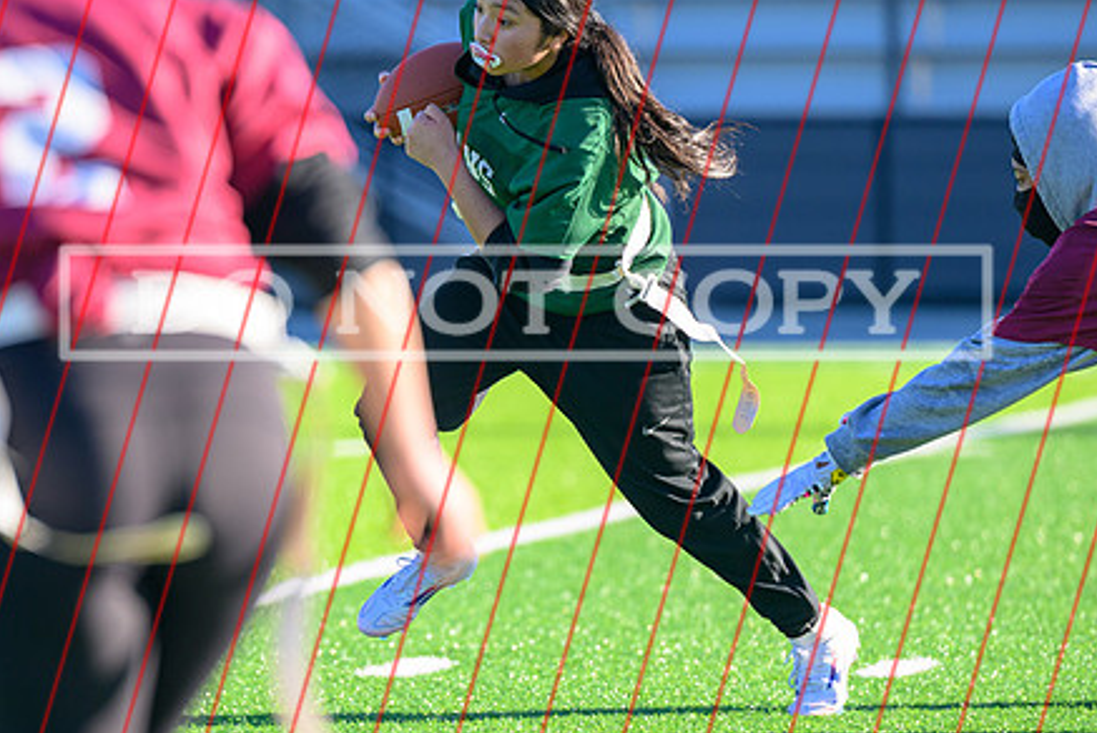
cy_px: 495
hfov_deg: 5.2
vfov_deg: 3.5
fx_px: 12014
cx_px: 522
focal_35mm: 394
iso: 320
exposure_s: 1/1250
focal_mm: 200
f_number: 2.8
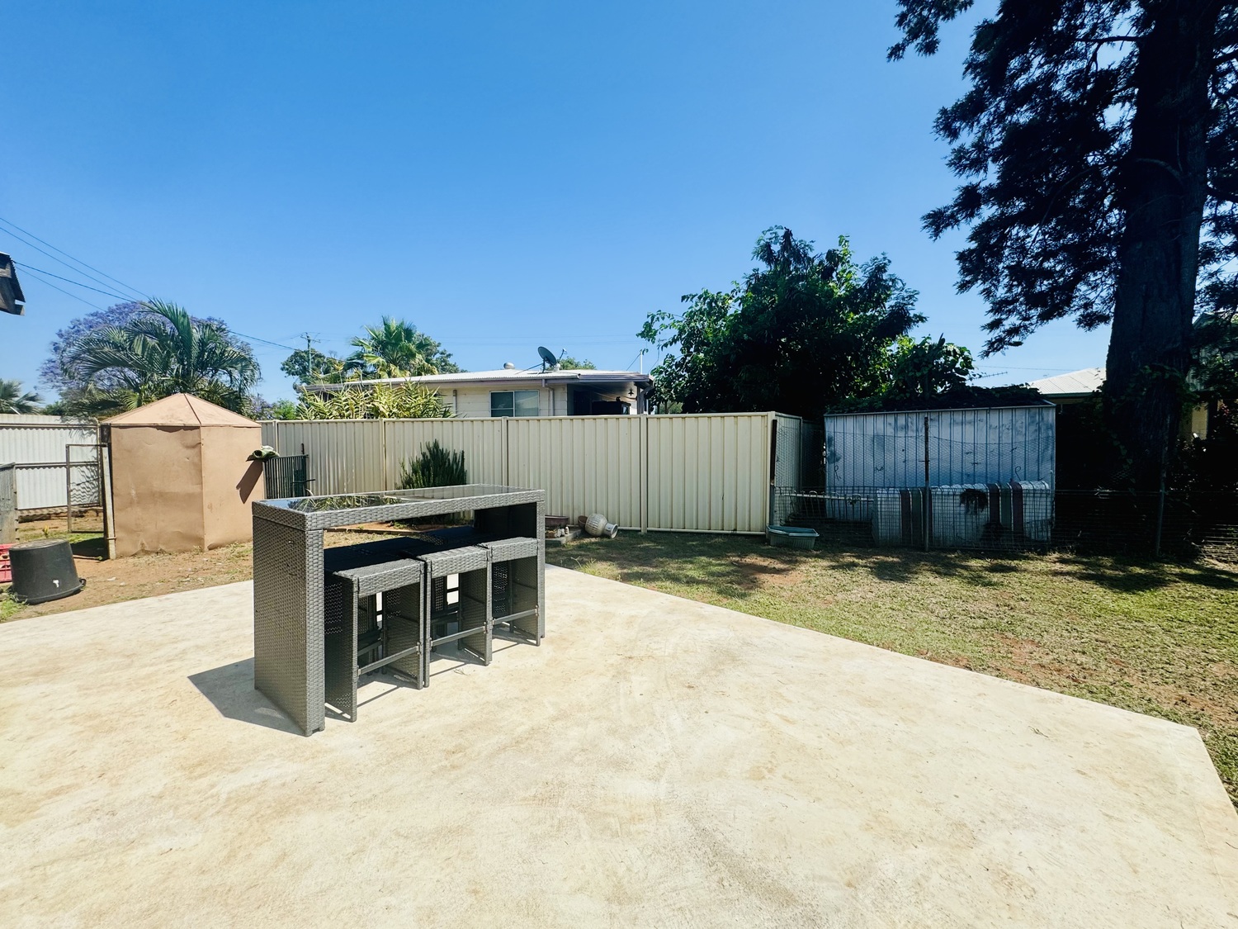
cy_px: 464
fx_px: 501
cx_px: 619
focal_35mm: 14
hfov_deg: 102.1
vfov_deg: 85.7
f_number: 2.2
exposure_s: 1/1927
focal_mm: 2.22
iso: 50
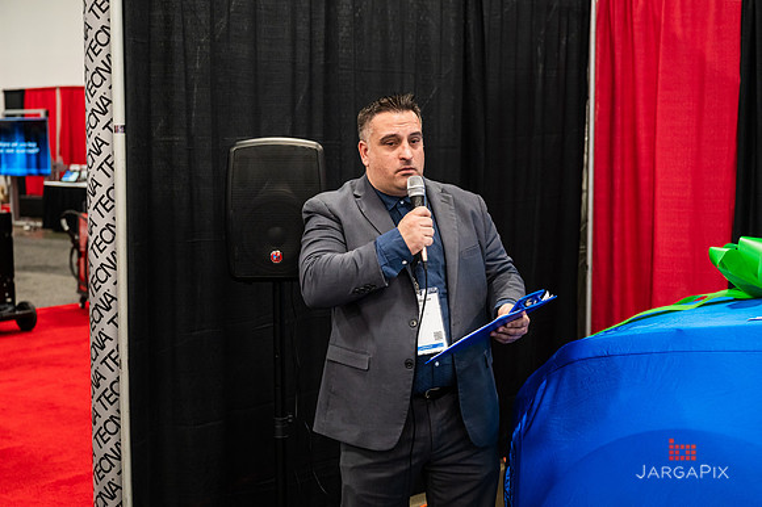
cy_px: 246
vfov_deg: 24.8
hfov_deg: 36.5
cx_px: 382
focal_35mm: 55
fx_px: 1154
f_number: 4
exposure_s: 1/200
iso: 4000
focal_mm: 52
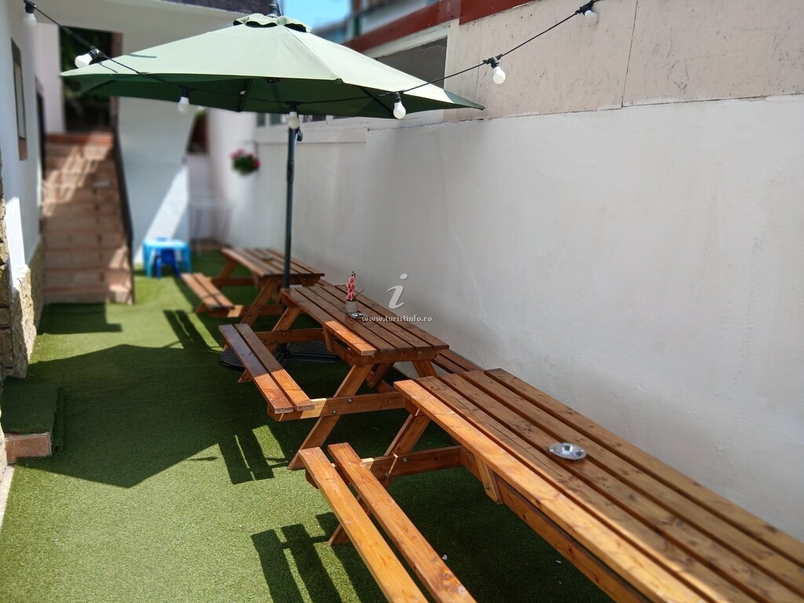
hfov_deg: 67.3
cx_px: 402
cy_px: 302
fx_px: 604
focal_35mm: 26
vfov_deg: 53.1
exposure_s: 1/260
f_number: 1.8
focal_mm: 3.98
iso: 20
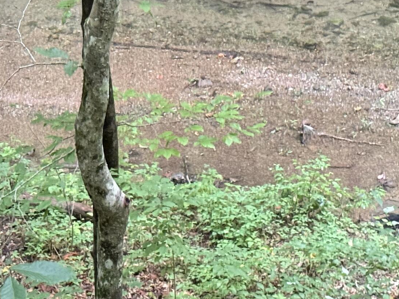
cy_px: -99
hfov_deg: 15.0
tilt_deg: -20.0
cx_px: 135
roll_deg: +2.3
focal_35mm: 131
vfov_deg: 11.0
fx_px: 1510
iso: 320
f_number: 1.78
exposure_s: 1/40
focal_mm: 6.76
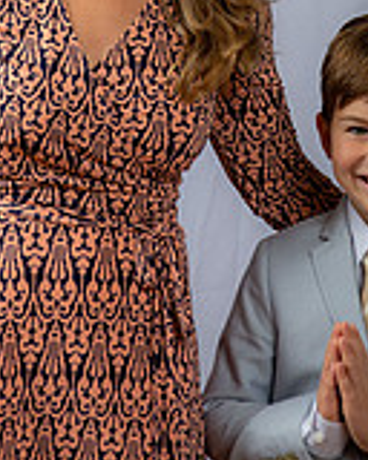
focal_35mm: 174
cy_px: 14
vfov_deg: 11.0
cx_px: 177
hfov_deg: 8.9
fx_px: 2369
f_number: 6.3
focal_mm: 66
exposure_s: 1/200
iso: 250
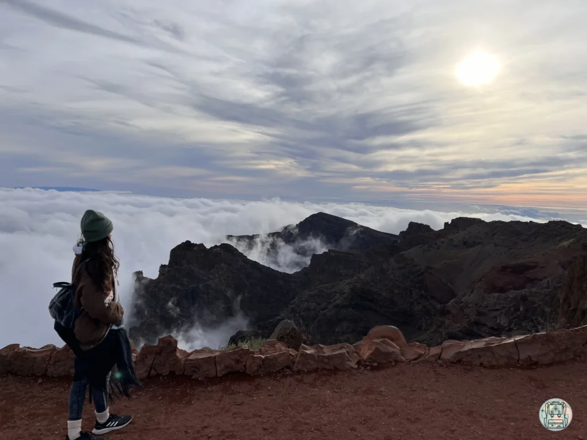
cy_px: 220
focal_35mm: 26
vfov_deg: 53.1
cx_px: 294
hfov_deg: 67.3
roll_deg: -2.2
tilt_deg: -4.4
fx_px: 441
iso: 50
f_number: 1.6
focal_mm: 5.1
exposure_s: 1/5076
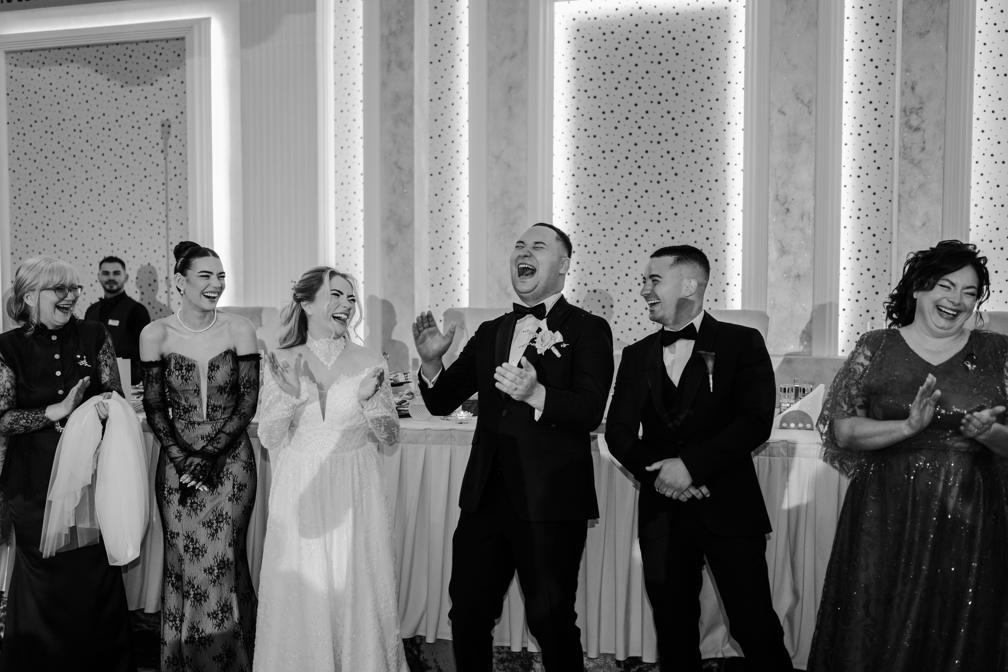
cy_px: 336
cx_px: 504
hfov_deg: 54.4
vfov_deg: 37.9
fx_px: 980
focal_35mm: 35
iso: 1000
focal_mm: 35
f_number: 2
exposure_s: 1/200
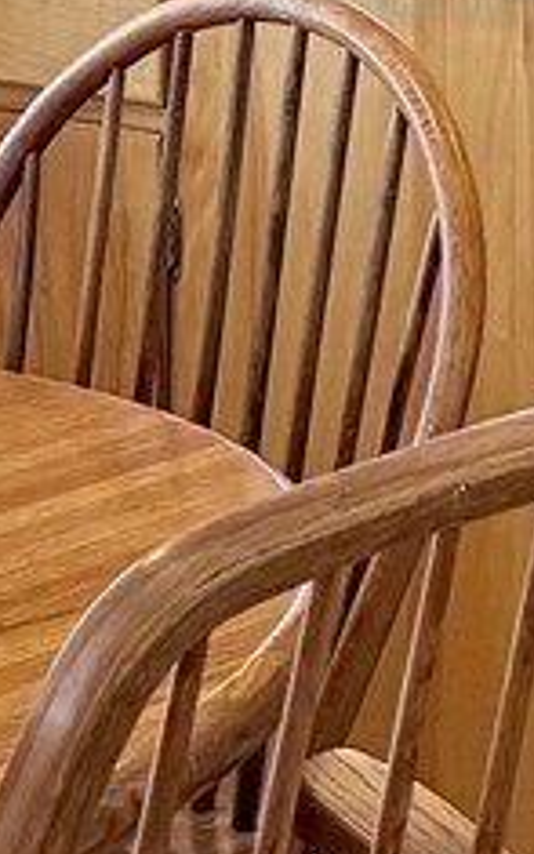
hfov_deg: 7.4
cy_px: -698
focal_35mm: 173
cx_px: 966
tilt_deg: -0.2
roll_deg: +0.7
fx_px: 4026
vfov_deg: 11.2
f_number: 1.78
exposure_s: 1/191
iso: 200
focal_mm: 6.76
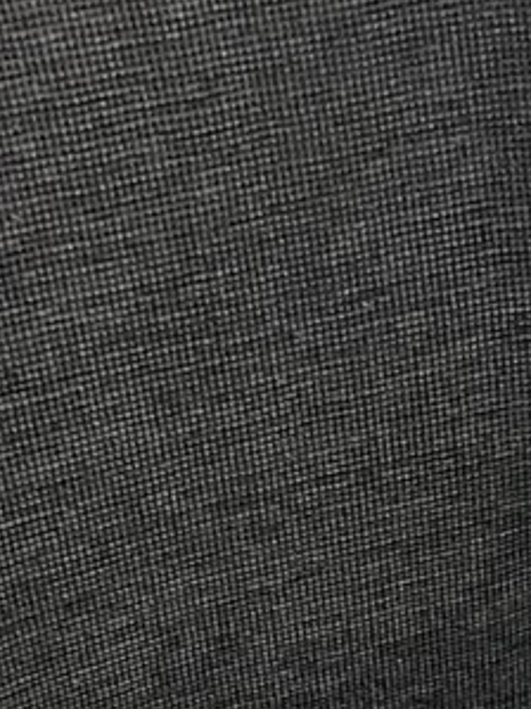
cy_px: 1234
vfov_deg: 10.5
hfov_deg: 8.2
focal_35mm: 178
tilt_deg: -65.8
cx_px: 702
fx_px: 3643
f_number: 1.6
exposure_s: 1/50
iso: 400
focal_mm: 5.1
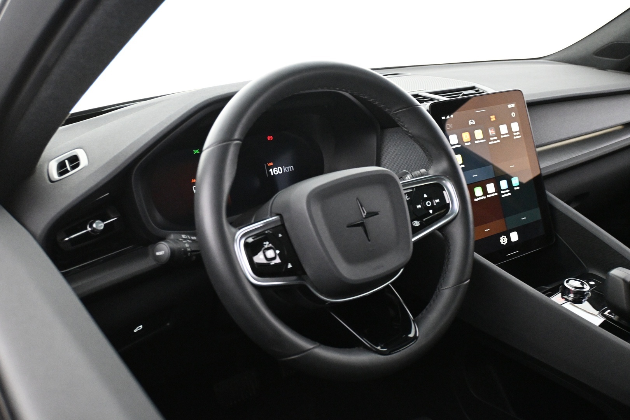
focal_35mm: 34
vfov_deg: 39.1
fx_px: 591
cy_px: 210
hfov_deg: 56.1
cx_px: 315
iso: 4000
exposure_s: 1/25
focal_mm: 22.5
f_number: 4
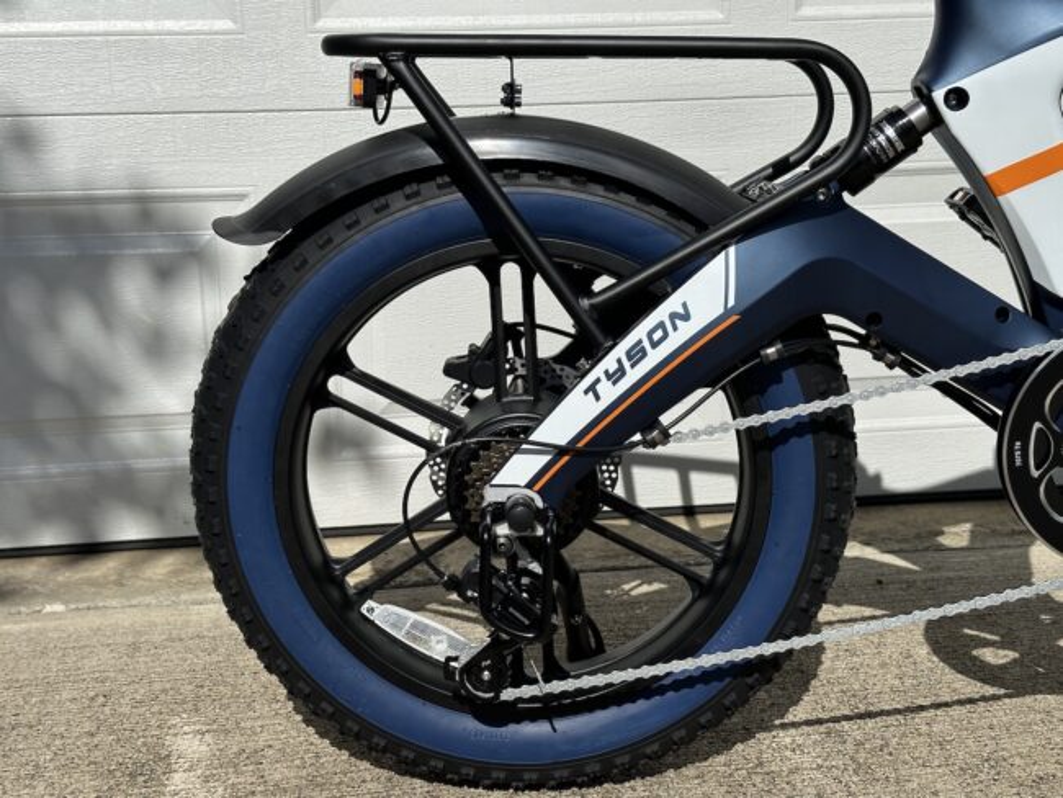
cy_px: 399
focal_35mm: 48
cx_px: 532
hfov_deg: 39.6
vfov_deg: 30.3
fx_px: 1475
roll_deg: +1.1
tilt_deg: -15.4
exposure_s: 1/8929
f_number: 1.78
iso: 64
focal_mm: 6.86
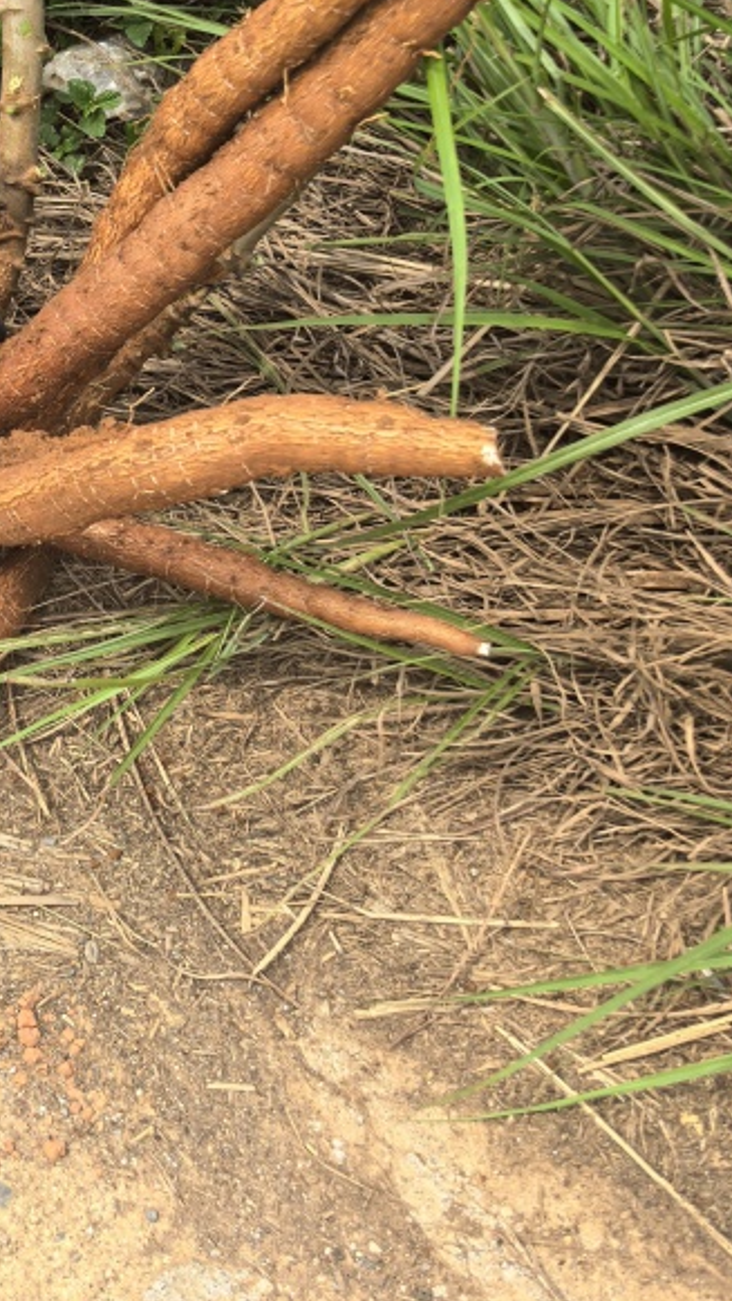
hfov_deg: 20.9
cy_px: 221
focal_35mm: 54
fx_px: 1863
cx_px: -128
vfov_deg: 36.9
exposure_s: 1/766
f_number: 2
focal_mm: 6.98
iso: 50
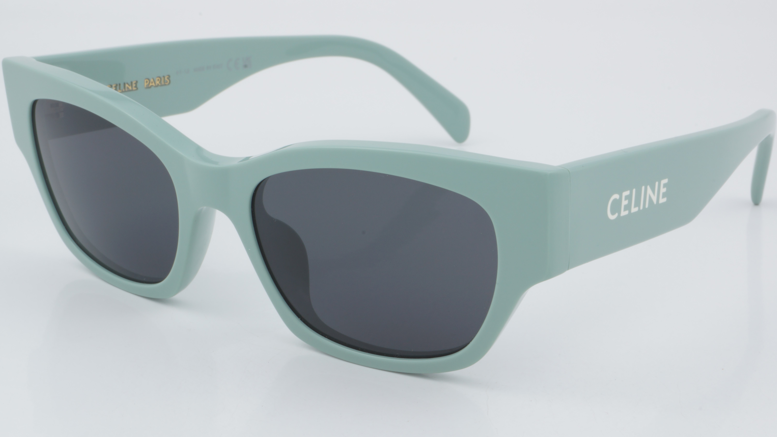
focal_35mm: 87
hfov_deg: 24.6
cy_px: 212
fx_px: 1783
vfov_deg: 14.0
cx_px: 388
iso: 100
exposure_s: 1/3
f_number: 32
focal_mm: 55
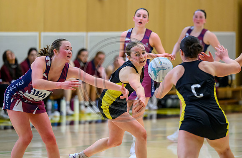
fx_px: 1826
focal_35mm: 273
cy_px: 72
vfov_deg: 5.0
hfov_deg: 7.6
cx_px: 117
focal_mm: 200
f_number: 3.2
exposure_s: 1/1000
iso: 4000
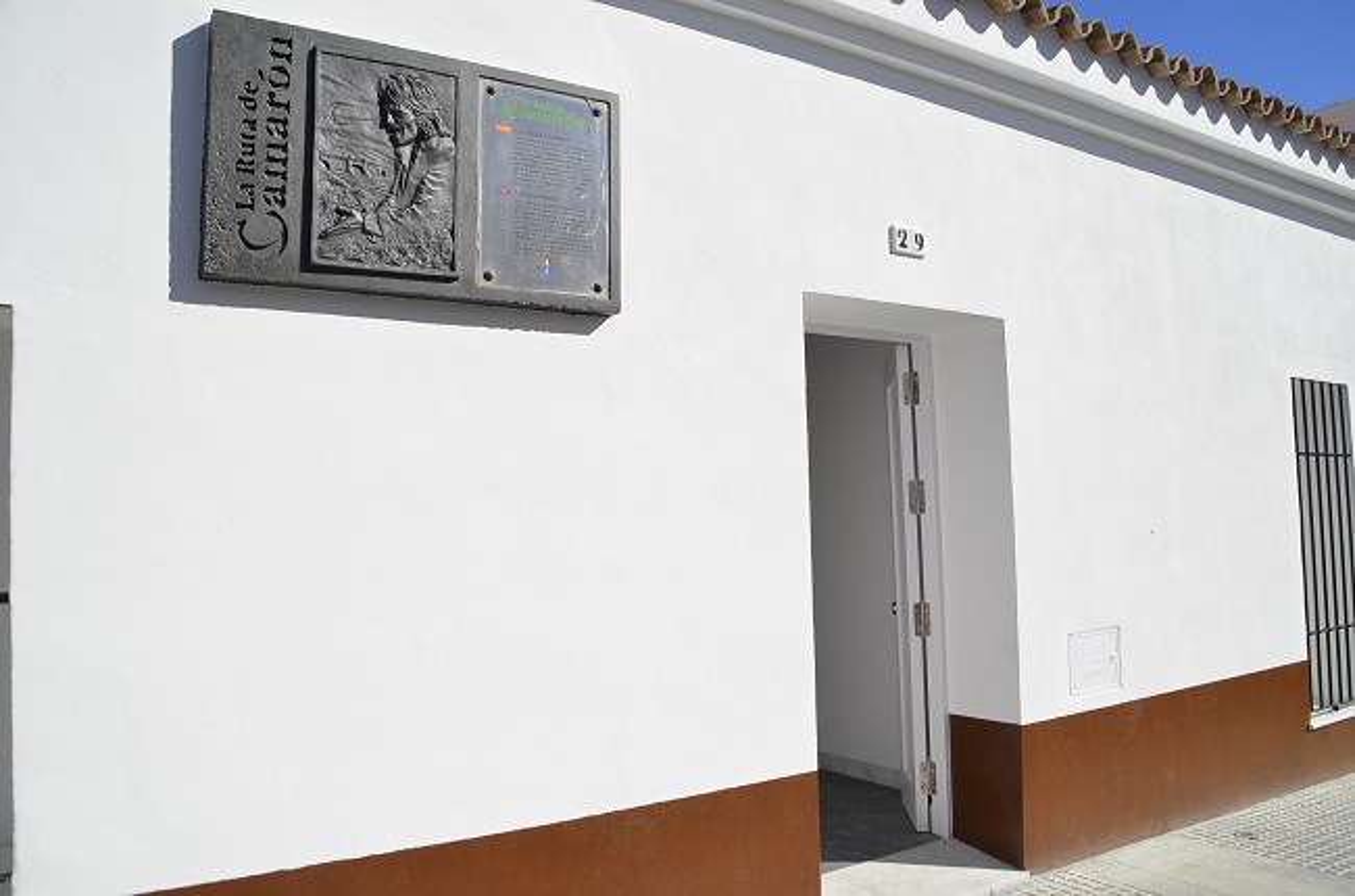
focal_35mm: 27
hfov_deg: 67.5
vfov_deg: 47.7
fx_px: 1014
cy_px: 448
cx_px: 678
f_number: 9.5
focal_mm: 18
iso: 100
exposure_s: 1/350
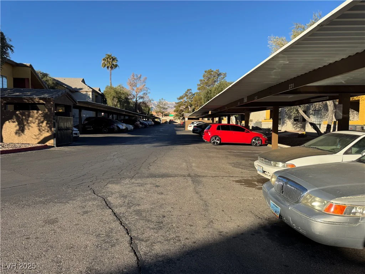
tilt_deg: -4.2
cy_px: 137
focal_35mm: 24
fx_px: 253
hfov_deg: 71.6
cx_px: 182
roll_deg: +0.1
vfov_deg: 56.8
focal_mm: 6.76
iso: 80
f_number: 1.78
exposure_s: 1/3096
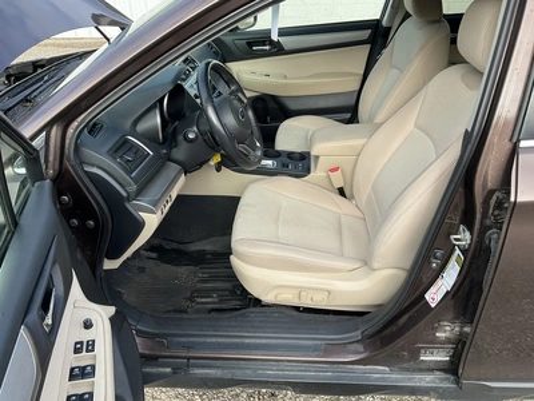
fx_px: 447
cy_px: 200
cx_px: 267
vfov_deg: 48.2
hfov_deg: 61.7
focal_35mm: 29
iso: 25
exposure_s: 1/348
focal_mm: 3
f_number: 1.8
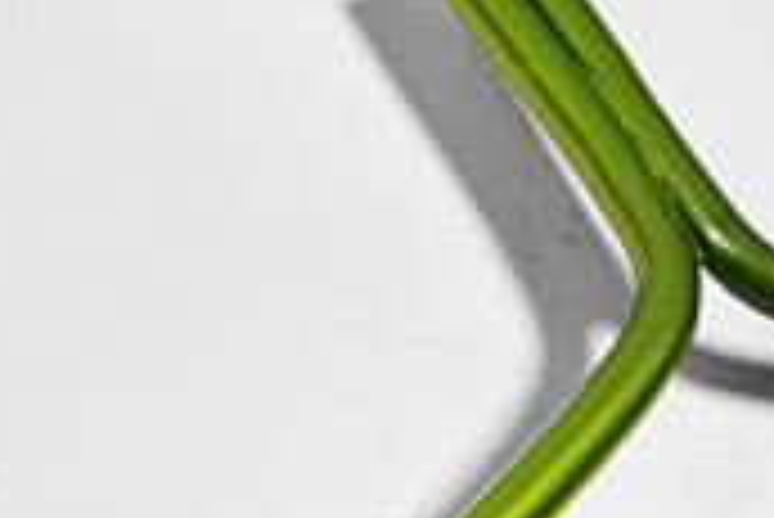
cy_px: 991
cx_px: 927
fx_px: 3228
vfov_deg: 8.7
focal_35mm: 150
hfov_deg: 13.3
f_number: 2.2
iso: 116
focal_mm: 2.59
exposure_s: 1/50
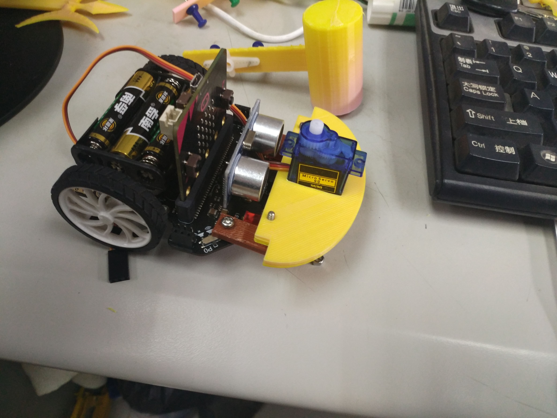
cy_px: 209
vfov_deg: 51.4
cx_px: 278
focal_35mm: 27
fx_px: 434
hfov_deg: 65.3
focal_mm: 4.73
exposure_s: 1/25
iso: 400
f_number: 2.2
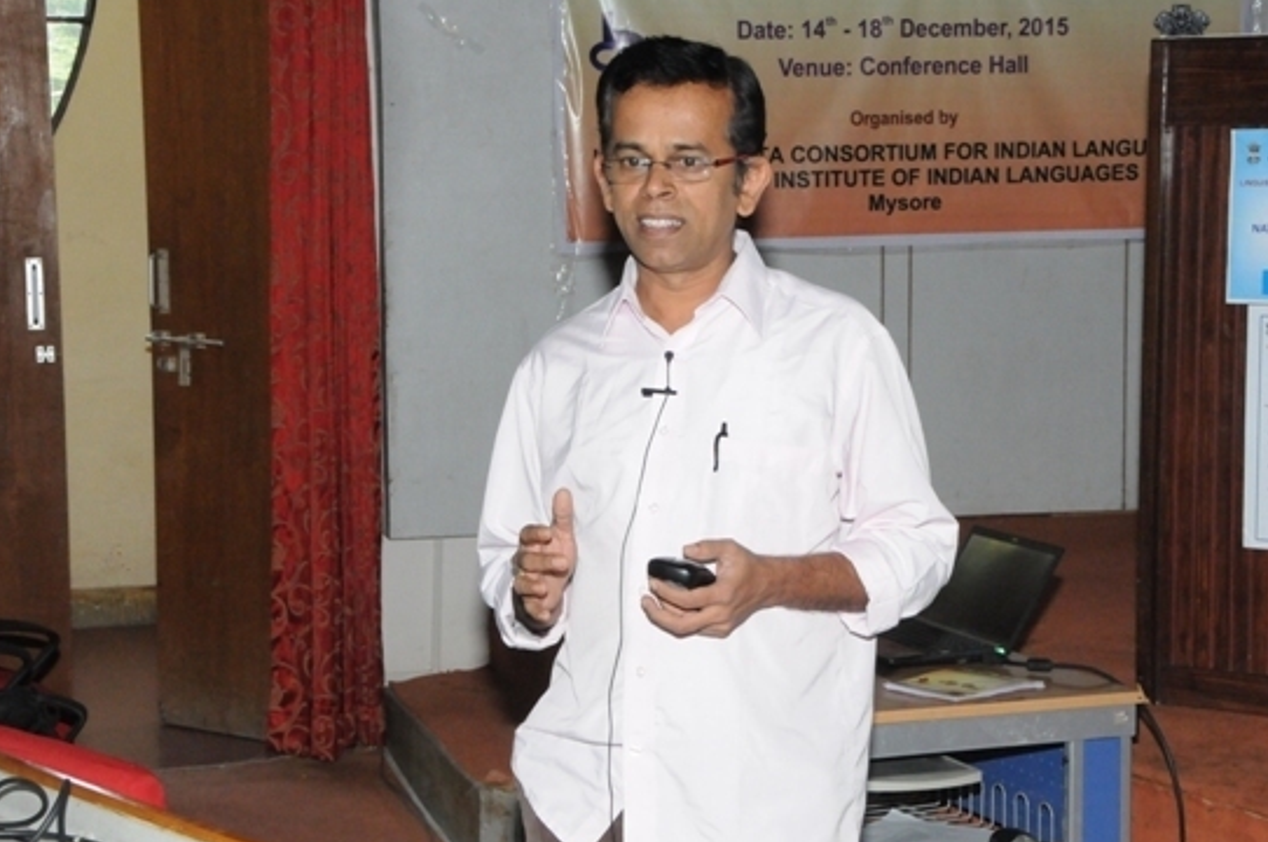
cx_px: 669
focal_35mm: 78
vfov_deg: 17.4
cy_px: 375
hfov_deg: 26.0
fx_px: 2744
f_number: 11
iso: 3200
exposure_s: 1/125
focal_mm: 44
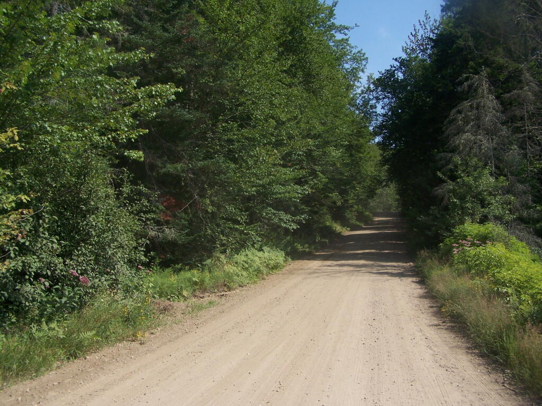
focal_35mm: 38
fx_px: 595
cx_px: 271
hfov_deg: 49.0
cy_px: 203
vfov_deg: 37.7
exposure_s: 1/1000
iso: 100
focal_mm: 6.3
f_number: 4
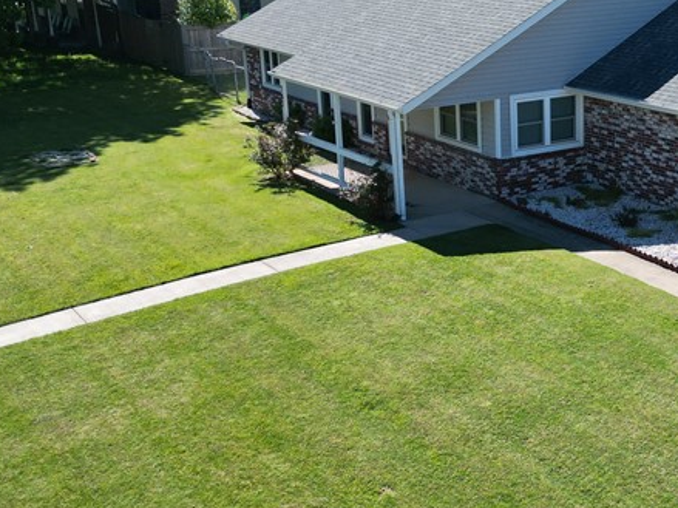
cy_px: 241
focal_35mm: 56
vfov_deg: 26.1
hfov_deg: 32.7
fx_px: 1097
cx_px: 601
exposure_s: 1/2500
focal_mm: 6.72
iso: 140
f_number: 1.7
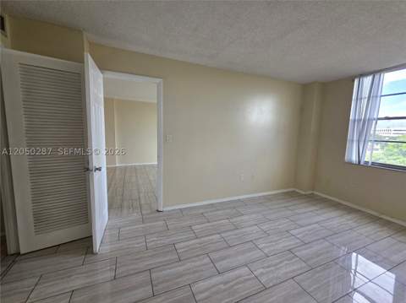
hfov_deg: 106.2
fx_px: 152
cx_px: 203
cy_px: 152
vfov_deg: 89.8
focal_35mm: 13
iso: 100
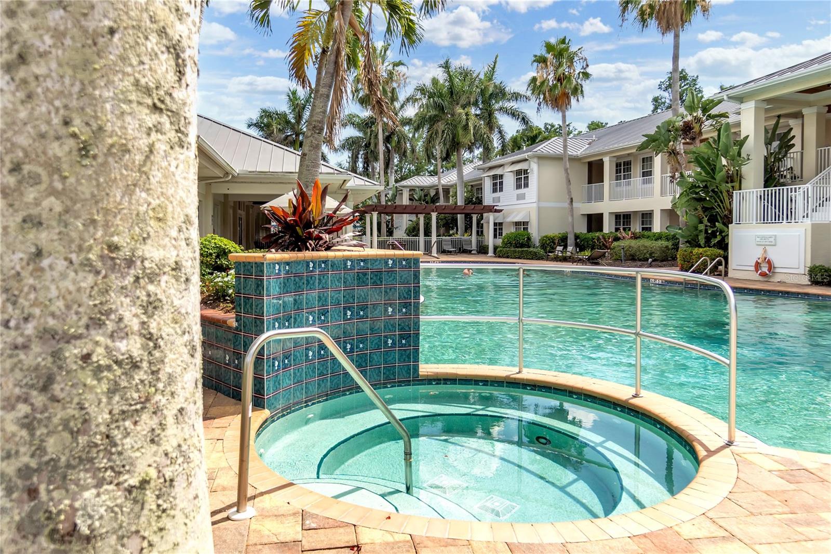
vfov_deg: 53.1
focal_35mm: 24
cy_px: 277
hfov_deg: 73.8
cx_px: 416
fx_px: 554
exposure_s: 1/800
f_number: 4
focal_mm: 16
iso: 100
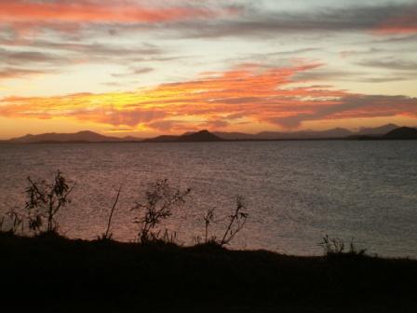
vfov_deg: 23.3
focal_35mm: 63
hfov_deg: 30.7
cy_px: 156
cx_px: 208
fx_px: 759
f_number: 3.2
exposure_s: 1/40
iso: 80
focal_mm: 10.49
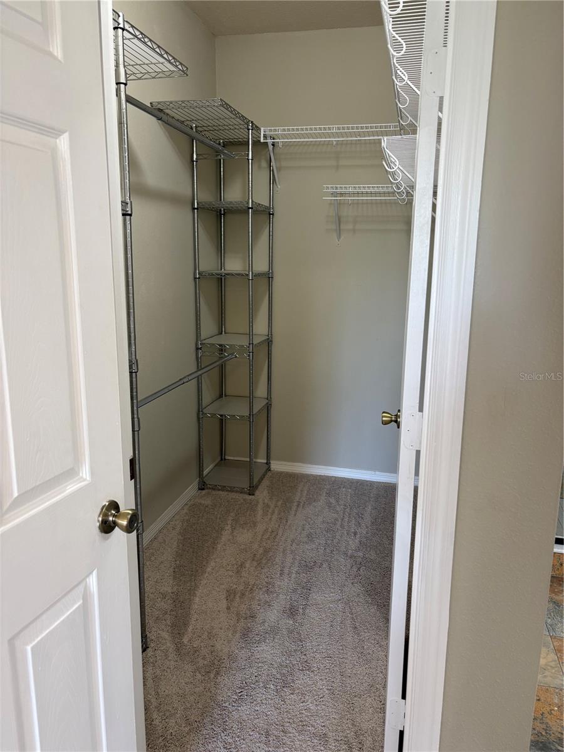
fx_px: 565
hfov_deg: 53.1
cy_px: 376
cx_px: 282
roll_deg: -0.4
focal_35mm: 26
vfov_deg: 67.3
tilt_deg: -11.4
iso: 125
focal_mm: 5.96
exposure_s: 1/60
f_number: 1.6
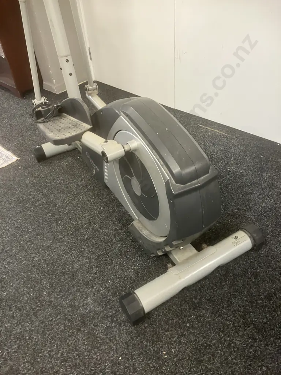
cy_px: 188
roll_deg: +4.7
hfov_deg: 49.7
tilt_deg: -39.8
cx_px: 140
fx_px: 303
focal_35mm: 28
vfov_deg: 63.4
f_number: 1.8
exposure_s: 1/33
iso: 250
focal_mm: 3.99
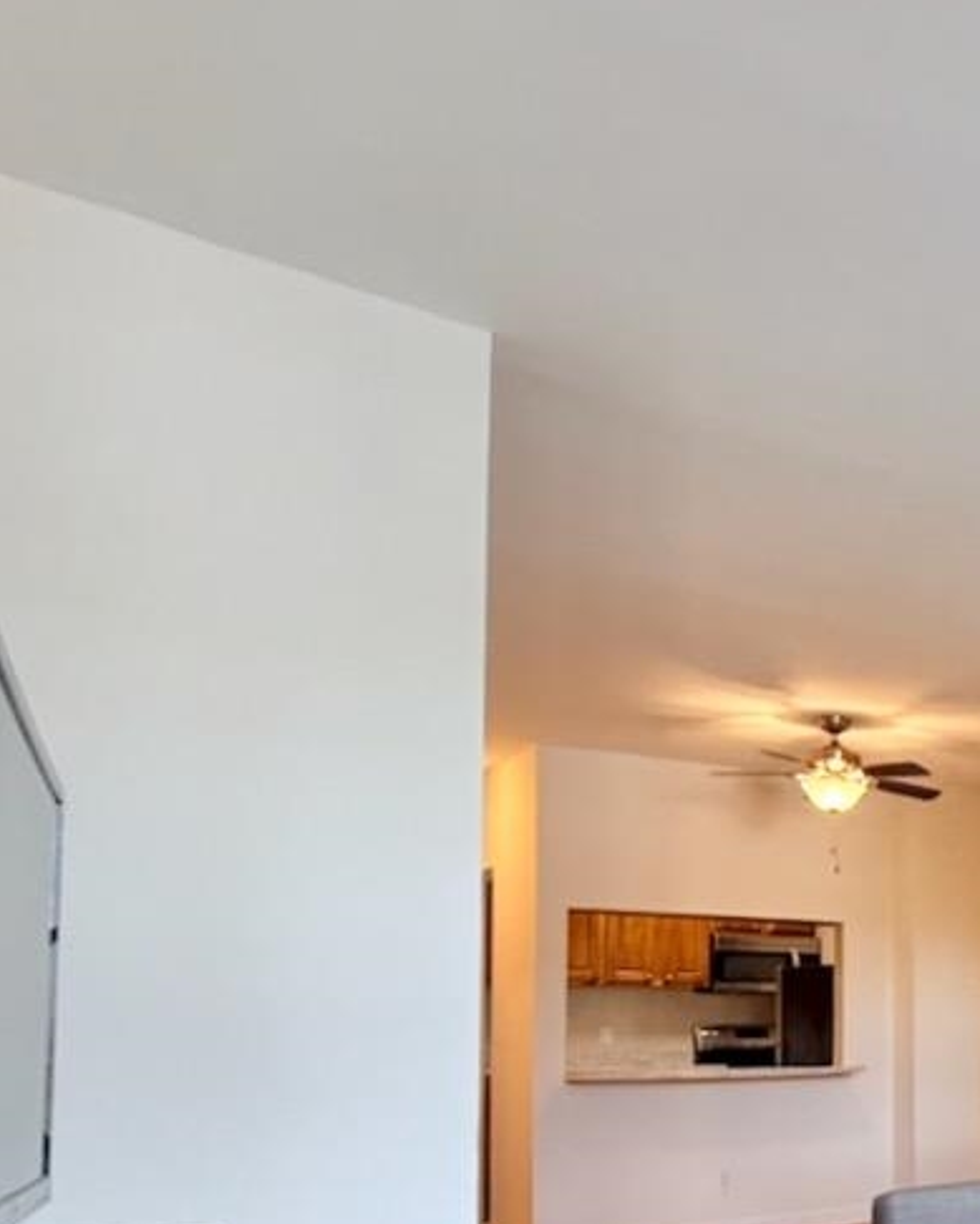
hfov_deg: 31.4
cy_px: 1017
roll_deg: +0.6
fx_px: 1305
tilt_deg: +1.1
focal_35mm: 36
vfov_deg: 47.0
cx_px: 1285
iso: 200
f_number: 2.2
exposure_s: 1/120
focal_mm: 2.22
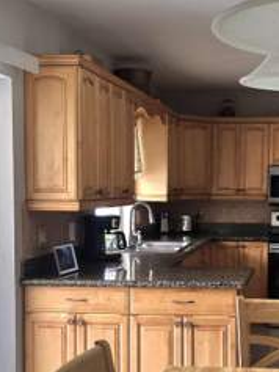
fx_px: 666
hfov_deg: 23.2
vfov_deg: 31.1
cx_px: 235
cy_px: 224
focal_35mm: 62
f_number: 1.7
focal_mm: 6.3
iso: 12
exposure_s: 1/60.2
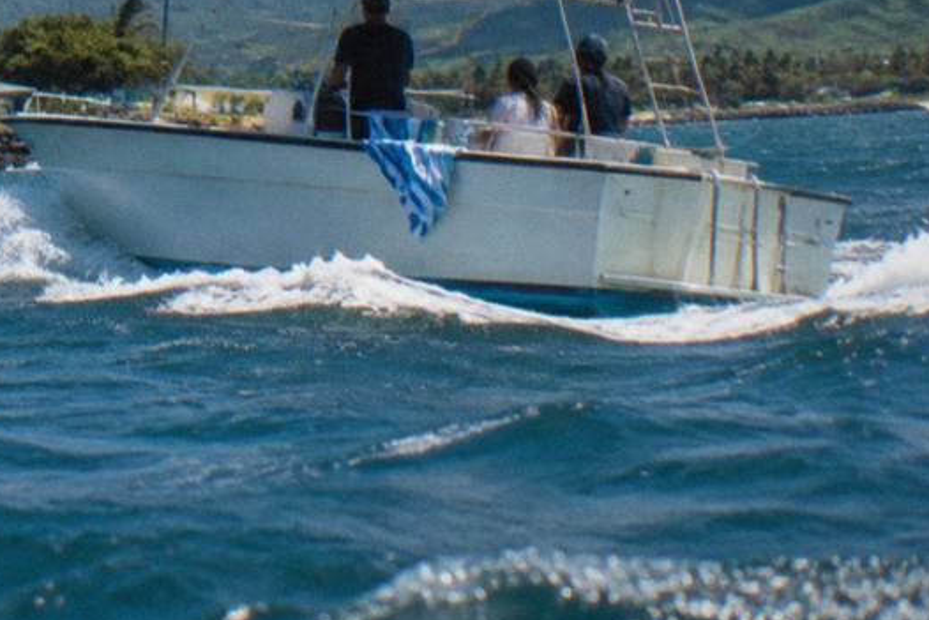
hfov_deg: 26.0
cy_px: 143
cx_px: 152
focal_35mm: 76
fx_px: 1962
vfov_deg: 17.8
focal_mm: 40
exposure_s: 1/800
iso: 500
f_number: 5.6
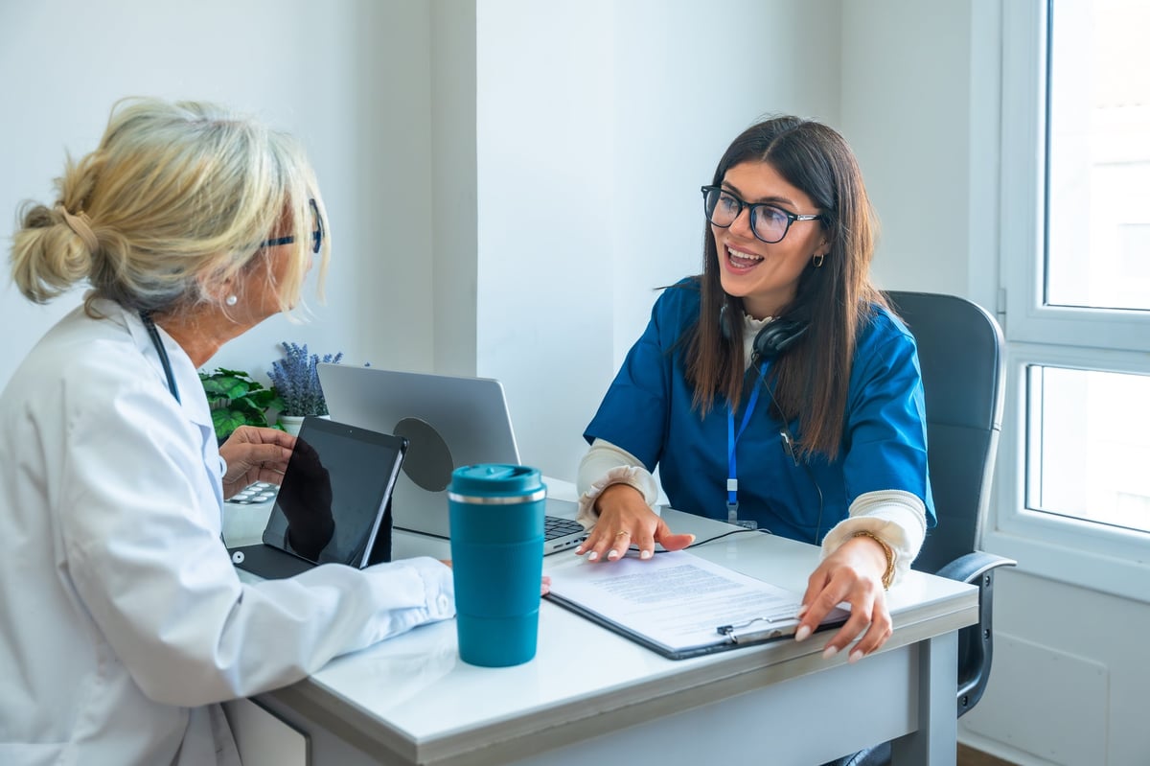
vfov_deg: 33.4
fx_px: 1277
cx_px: 575
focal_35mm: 40
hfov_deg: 48.5
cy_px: 383
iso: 800
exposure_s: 1/200
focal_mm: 40
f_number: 4
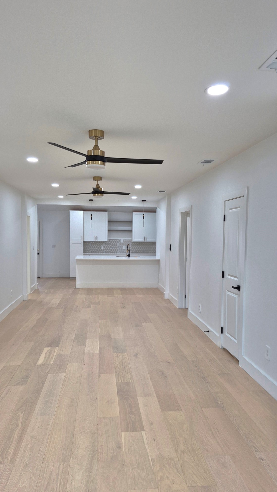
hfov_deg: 44.3
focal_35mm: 26
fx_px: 340
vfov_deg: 71.9
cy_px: 249
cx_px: 122
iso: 125
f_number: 1.8
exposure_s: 1/120
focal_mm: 5.4
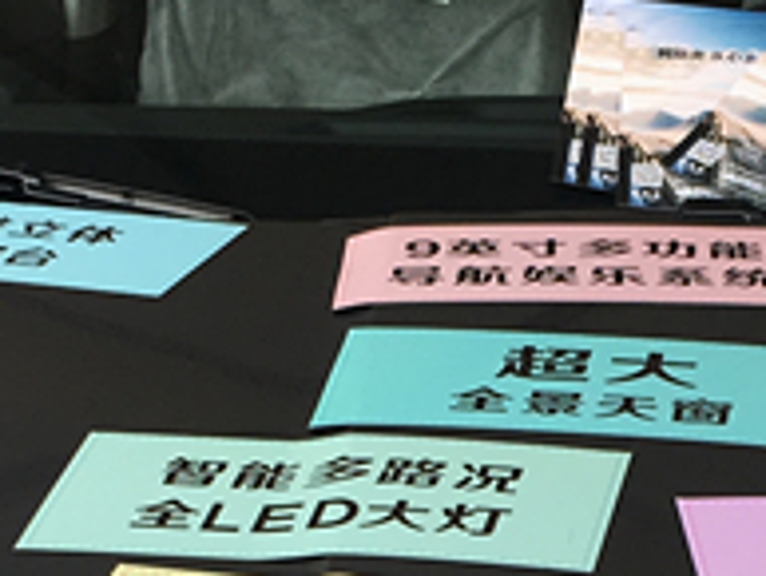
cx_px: 516
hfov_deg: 16.4
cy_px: 866
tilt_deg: -25.1
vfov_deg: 11.8
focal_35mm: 120
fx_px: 2657
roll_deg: -1.8
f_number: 2.2
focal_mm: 4.15
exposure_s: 1/354
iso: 25
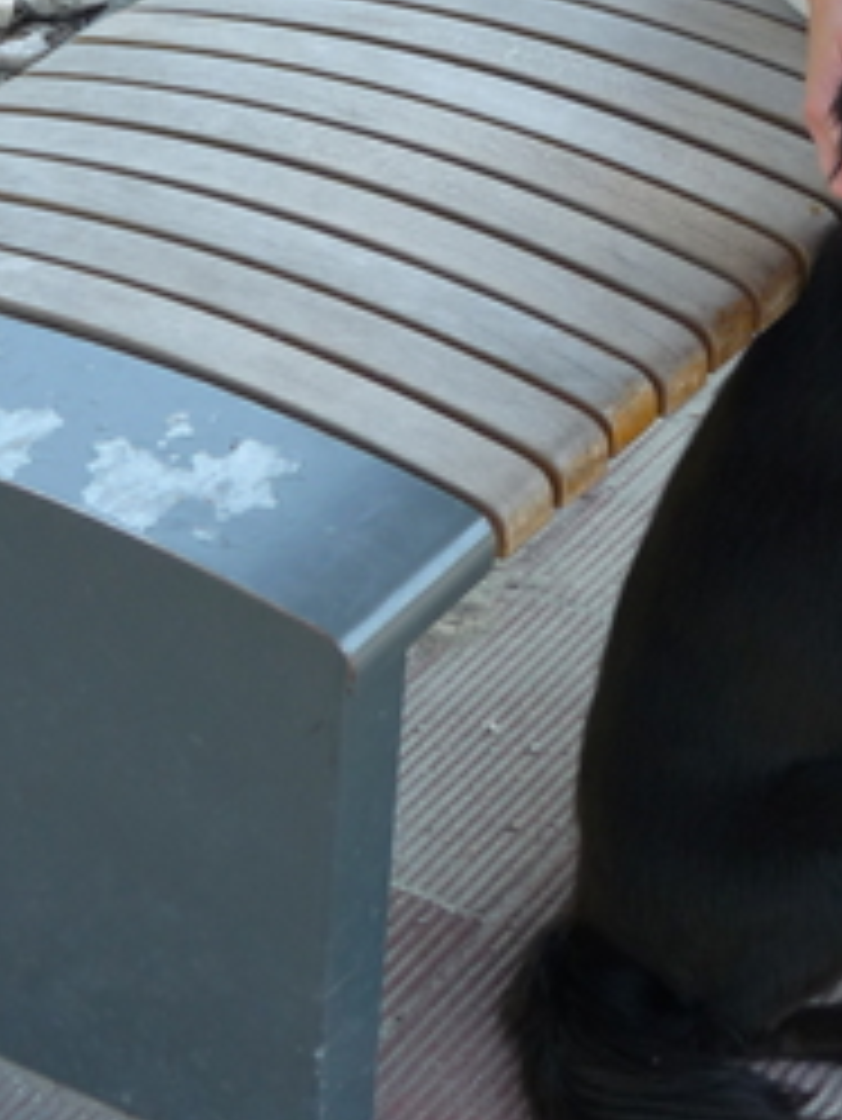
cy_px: 108
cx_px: 797
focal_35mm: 118
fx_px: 3824
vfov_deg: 16.5
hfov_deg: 12.4
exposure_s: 1/125
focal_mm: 8.2
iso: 100
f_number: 3.6
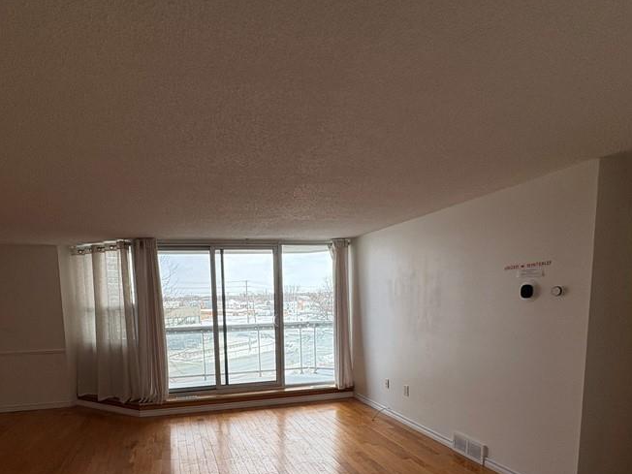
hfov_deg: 75.8
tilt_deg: -6.5
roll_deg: +2.4
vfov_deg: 58.4
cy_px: 347
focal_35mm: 22
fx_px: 402
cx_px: 263
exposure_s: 1/453
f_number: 2.2
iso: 50
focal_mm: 2.22
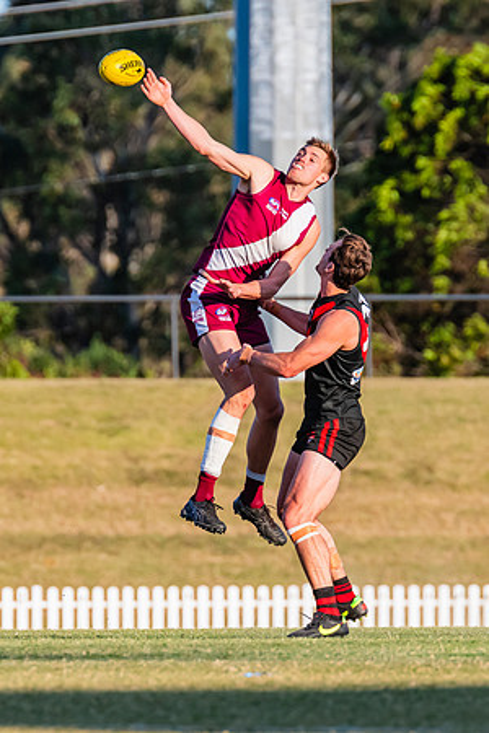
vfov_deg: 2.3
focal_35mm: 887
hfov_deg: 1.6
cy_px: 328
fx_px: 18066
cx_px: 256
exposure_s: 1/1600
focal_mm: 420
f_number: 7.1
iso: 800
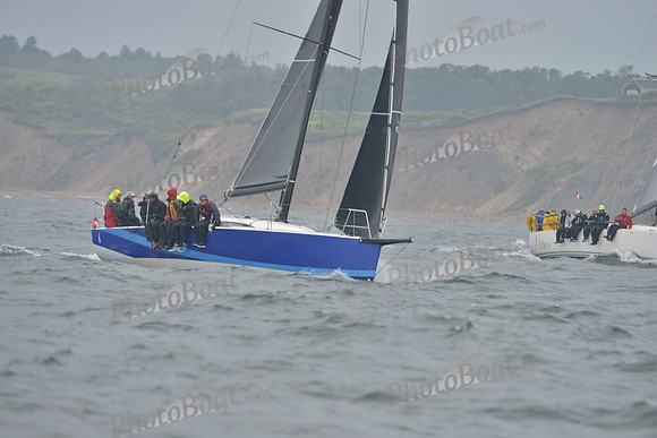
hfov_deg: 6.9
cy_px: 219
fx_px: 5476
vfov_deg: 4.6
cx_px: 328
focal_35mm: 300
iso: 400
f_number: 7.1
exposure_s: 1/800
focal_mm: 300
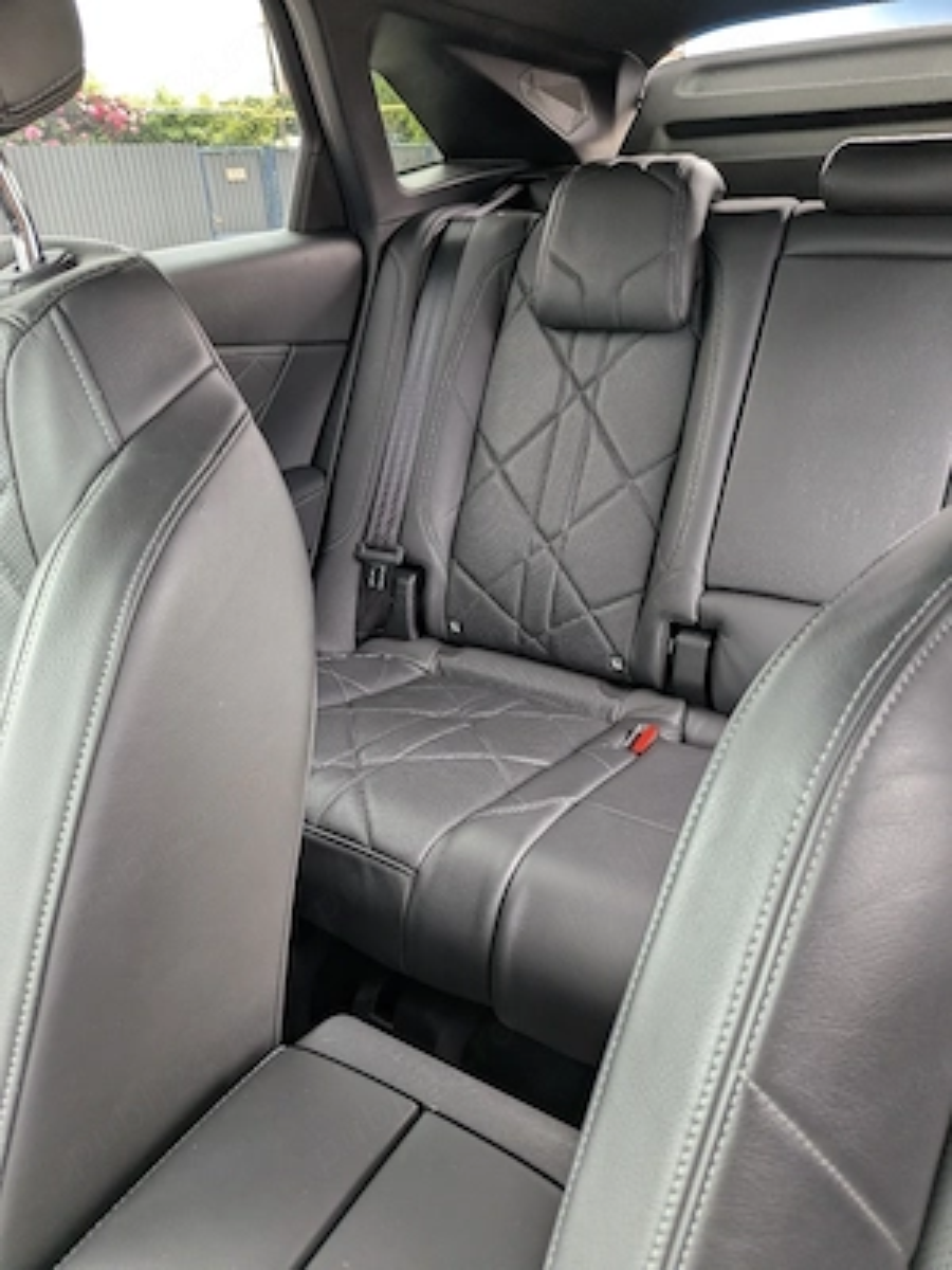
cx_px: 476
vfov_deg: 71.6
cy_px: 635
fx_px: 880
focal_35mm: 24
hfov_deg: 56.8
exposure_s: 1/175
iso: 92
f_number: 1.7
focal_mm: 4.53
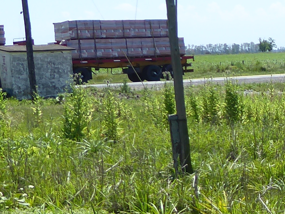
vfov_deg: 10.6
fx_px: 1153
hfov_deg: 13.3
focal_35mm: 140
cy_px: 157
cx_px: 423
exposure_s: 1/640
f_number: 3.5
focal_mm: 5.4
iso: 80
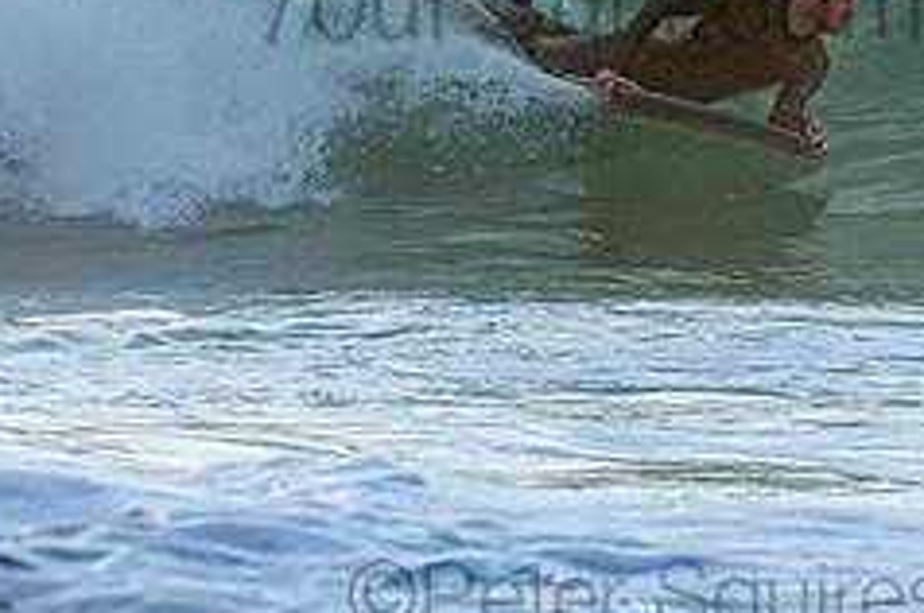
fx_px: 45060
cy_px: -48
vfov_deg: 0.8
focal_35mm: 1758
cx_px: 648
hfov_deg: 1.2
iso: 560
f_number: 5.6
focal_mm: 480
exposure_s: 1/1250
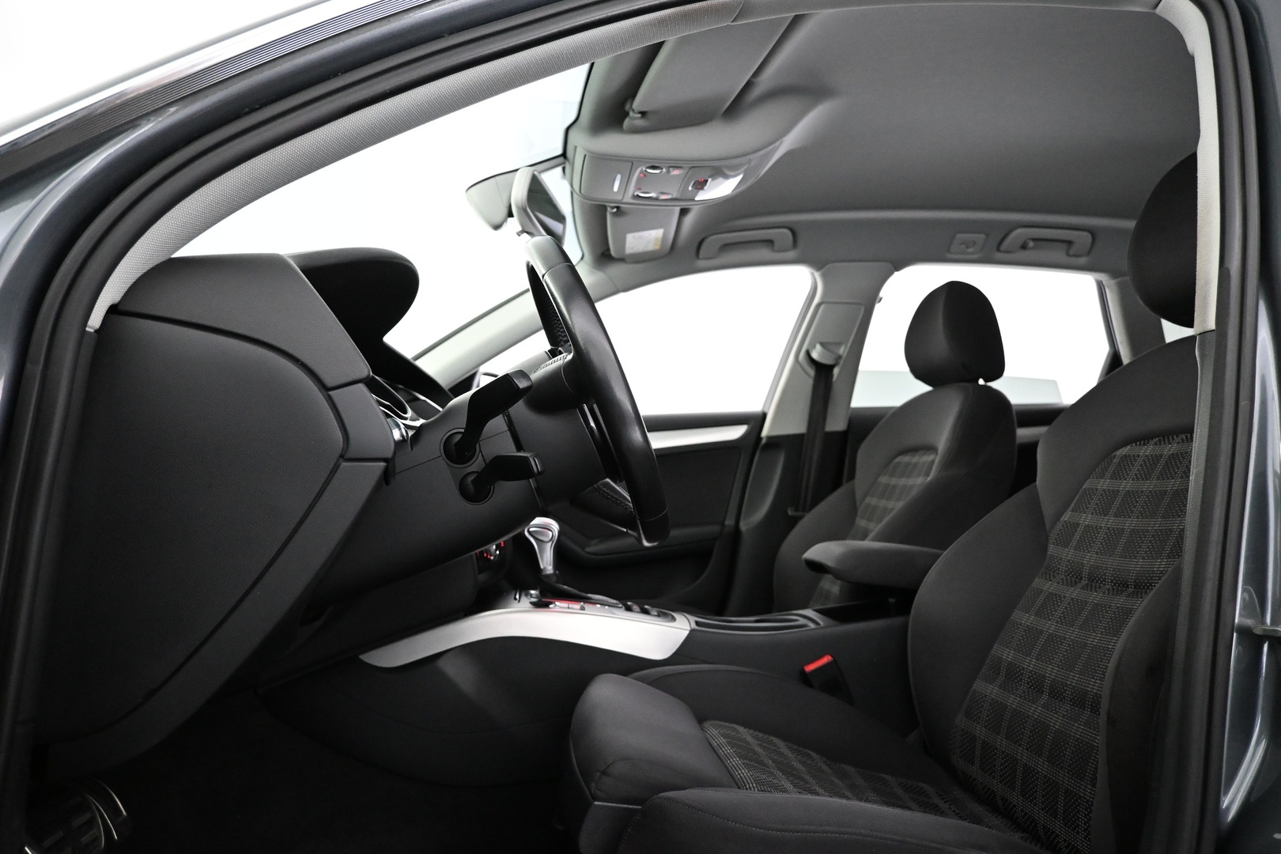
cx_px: 640
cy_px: 427
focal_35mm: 24
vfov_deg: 53.1
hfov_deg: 73.7
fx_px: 854
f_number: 3.5
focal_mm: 16
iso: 4000
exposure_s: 1/60
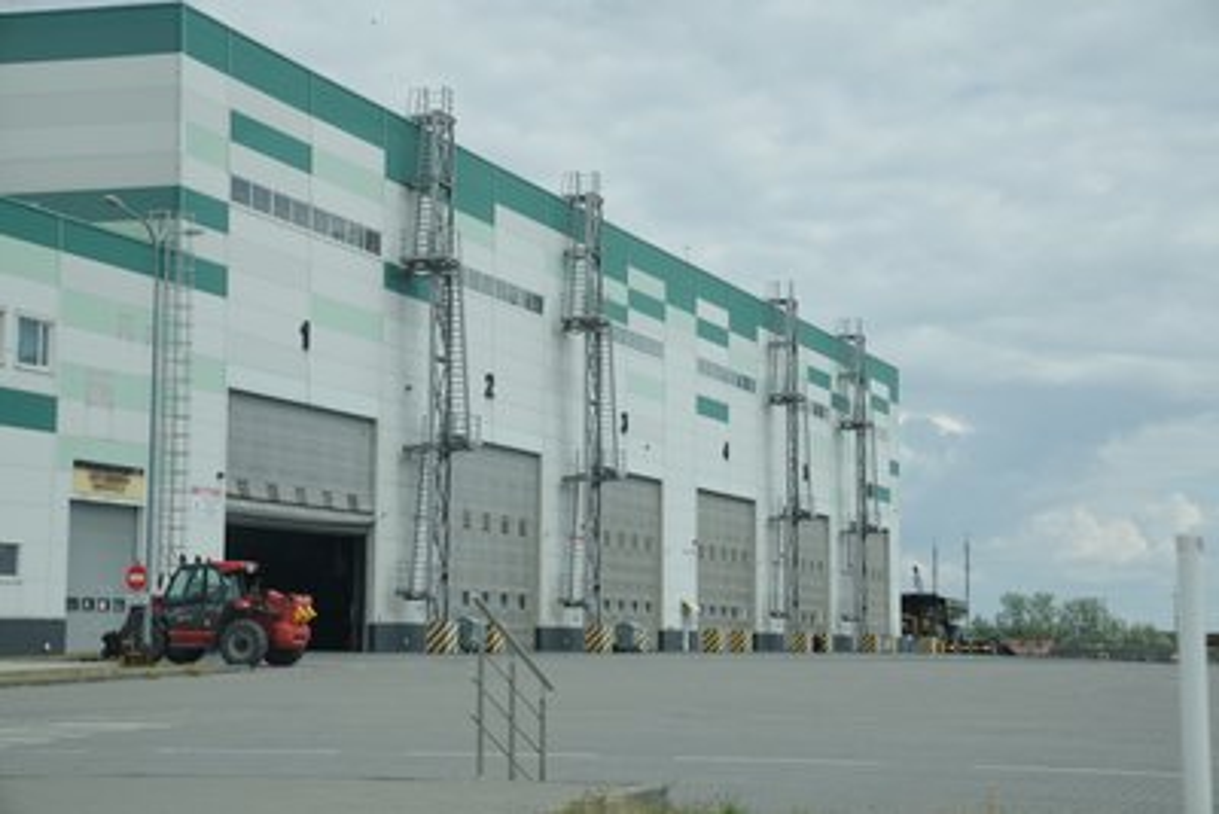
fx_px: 2371
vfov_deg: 19.5
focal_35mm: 70
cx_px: 610
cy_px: 407
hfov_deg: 28.8
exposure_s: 1/500
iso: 125
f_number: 6.3
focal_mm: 70
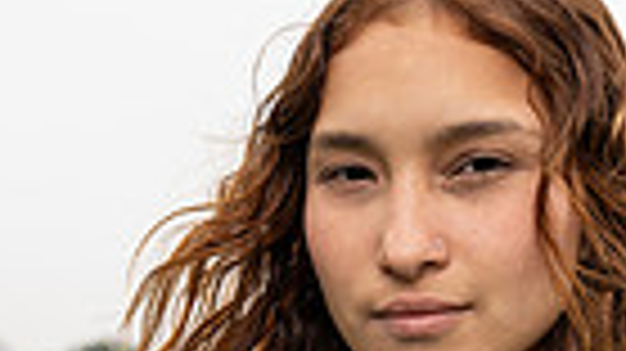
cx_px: 252
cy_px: 882
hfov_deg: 14.7
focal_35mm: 146
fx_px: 2422
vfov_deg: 7.6
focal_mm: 43
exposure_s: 1/200
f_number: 5.6
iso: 250
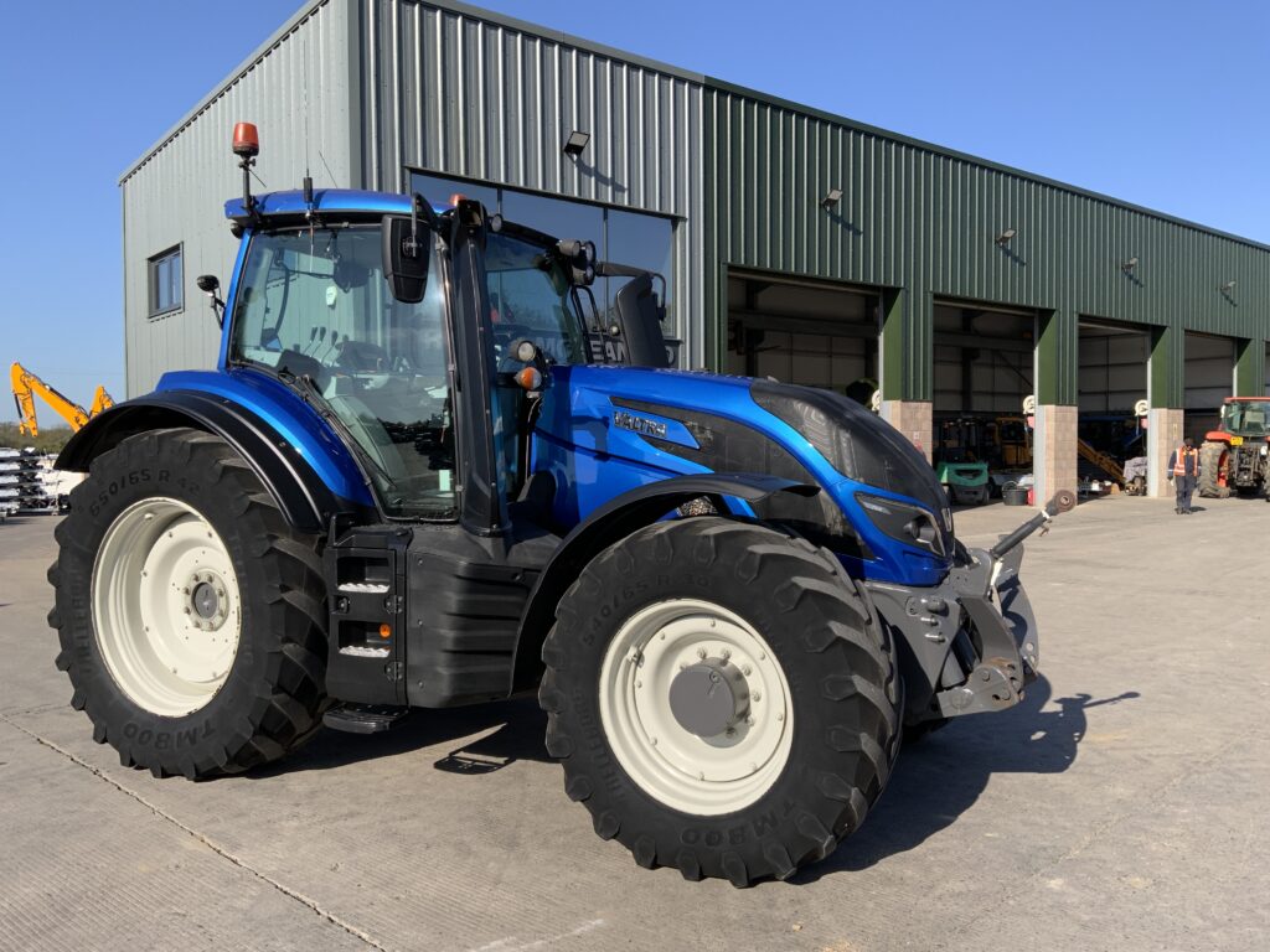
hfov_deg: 61.7
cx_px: 635
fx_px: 1064
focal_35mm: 29
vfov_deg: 48.2
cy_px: 476
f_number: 1.8
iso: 16
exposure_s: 1/1221
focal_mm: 3
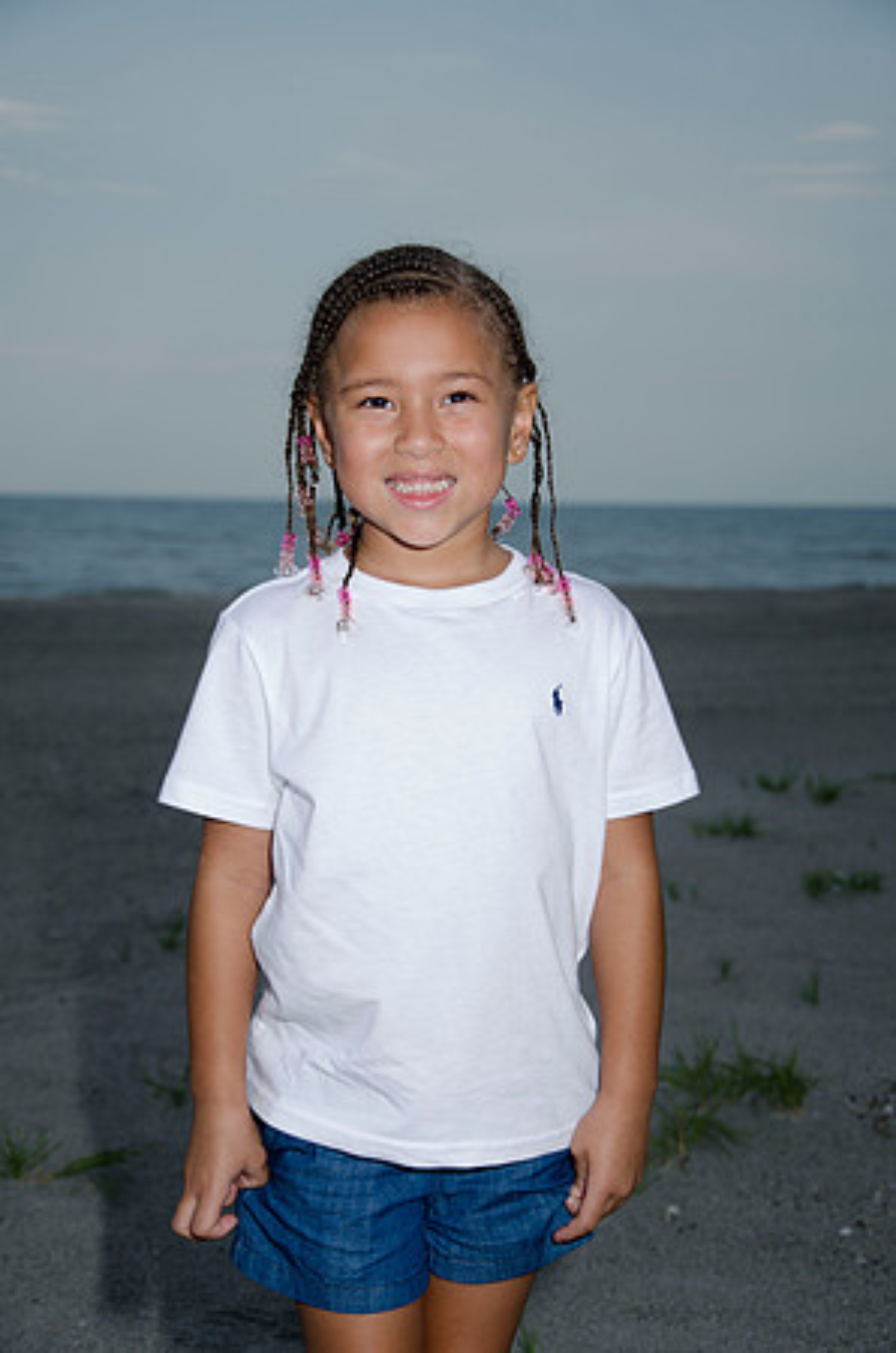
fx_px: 2813
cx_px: 448
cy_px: 676
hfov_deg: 18.1
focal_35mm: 75
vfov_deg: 27.0
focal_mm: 50
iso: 100
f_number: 5.6
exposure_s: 1/250
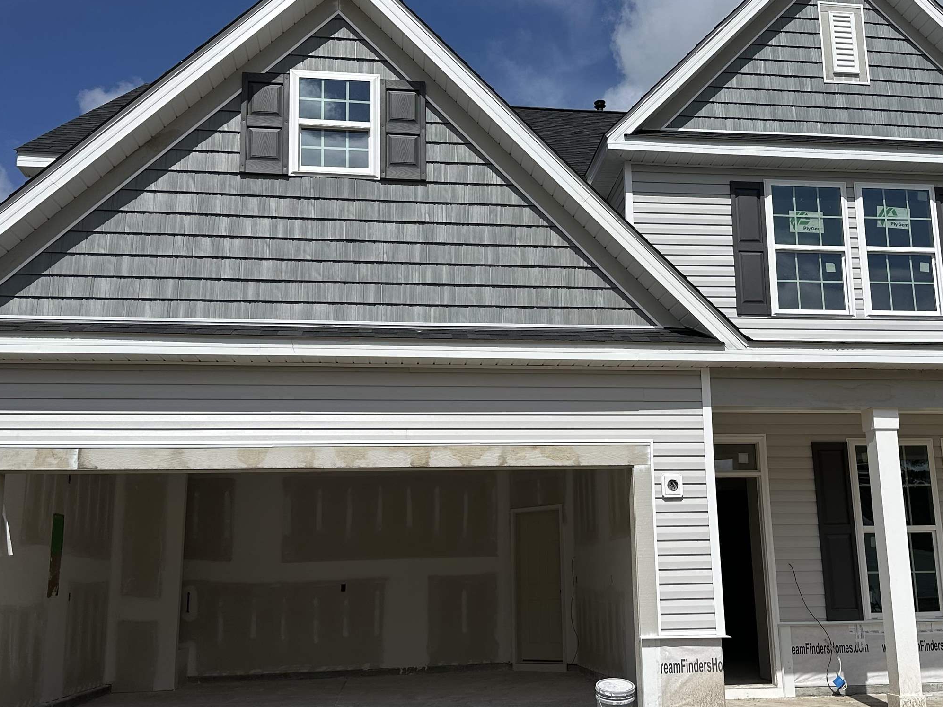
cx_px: 563
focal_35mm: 37
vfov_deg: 38.6
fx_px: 1008
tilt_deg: +12.5
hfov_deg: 49.9
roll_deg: +0.3
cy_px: 369
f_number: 1.78
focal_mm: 6.86
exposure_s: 1/10753
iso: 80
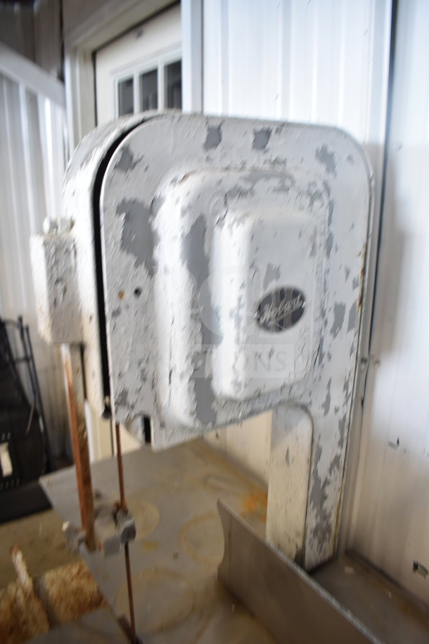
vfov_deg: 67.4
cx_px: 214
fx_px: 483
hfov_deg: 47.9
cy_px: 322
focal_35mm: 27
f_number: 3.5
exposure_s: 1/30
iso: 500
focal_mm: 18
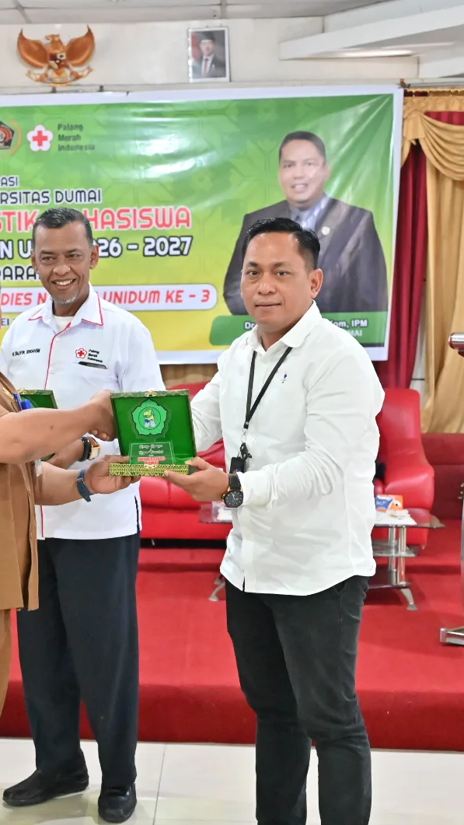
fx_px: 1225
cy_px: 416
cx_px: 109
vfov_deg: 37.2
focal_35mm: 56
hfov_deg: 21.3
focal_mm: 35
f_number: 4
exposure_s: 1/125
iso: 10000
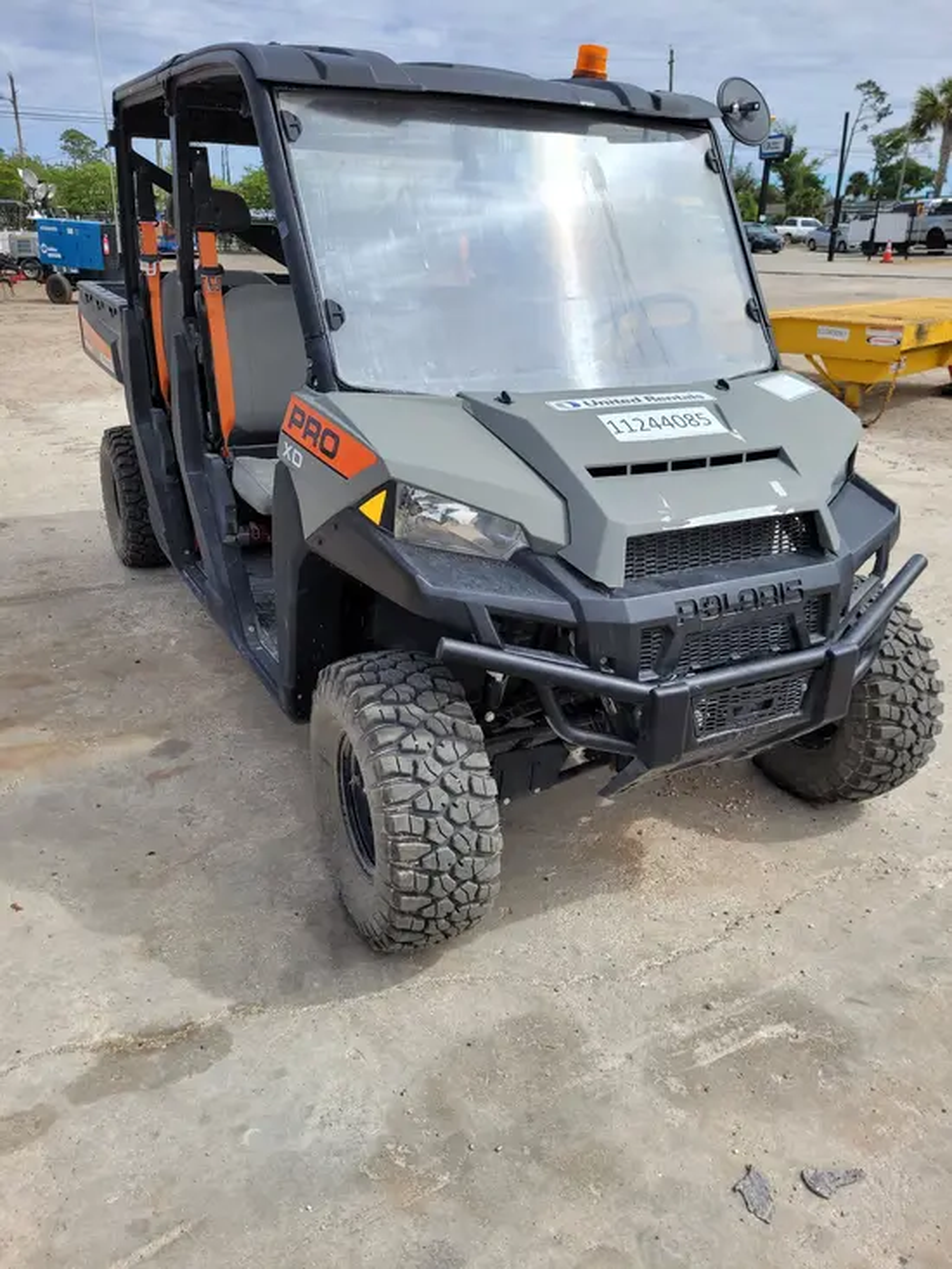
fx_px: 953
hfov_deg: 53.1
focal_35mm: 26
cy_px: 634
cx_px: 476
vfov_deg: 67.3
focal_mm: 5.4
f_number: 1.8
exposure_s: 1/2456
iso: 40
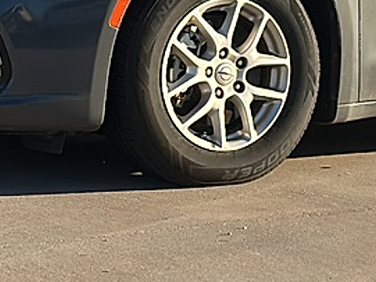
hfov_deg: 16.5
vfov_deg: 12.3
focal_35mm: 117
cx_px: 370
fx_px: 1271
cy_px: -70
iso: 80
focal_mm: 6.86
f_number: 1.78
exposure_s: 1/4049
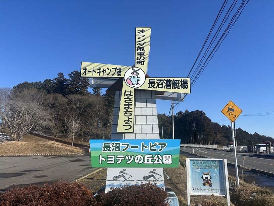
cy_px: 103
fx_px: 206
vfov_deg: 53.1
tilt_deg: +10.8
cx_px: 137
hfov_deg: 67.3
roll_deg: +0.2
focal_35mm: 26
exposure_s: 1/3311
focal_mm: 5.96
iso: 50
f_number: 1.6
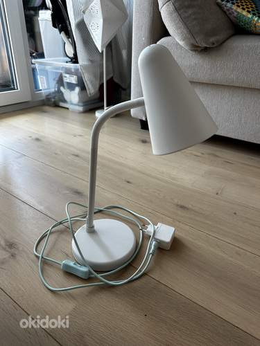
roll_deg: -2.3
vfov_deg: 71.6
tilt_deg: -28.4
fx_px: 240
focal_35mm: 24
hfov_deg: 56.8
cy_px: 173
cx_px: 130
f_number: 1.78
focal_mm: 6.86
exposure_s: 1/121
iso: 125
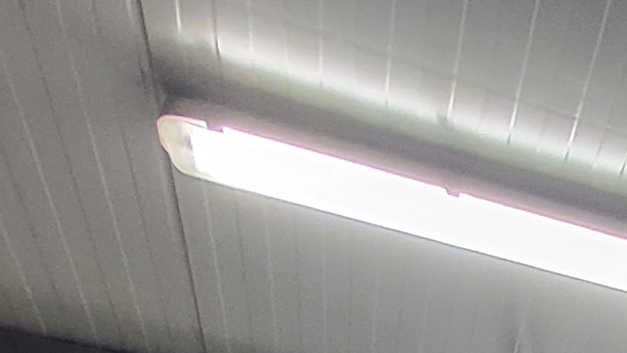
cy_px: 1257
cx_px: 1258
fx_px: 1297
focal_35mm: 78
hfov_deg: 18.2
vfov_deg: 9.2
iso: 320
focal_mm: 1.74
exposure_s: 1/50
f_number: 2.2
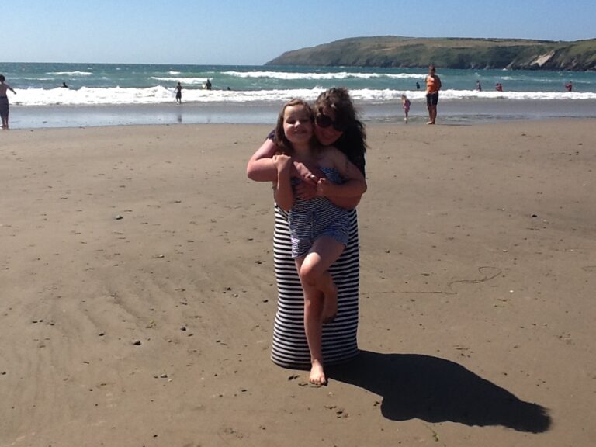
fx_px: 758
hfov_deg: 42.9
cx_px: 298
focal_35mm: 44
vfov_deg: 32.9
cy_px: 224
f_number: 2.4
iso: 40
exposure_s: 1/2058
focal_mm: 2.03
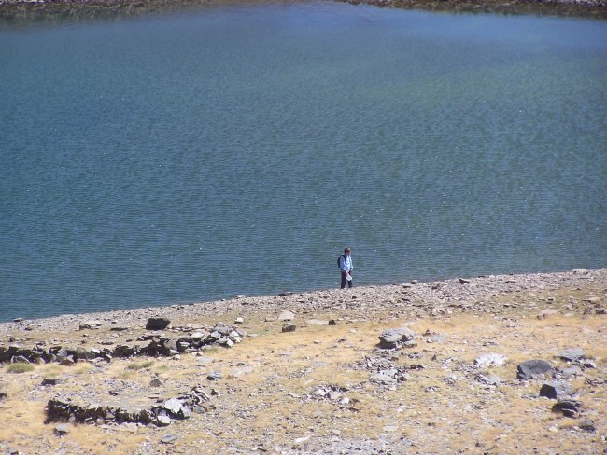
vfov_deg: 6.2
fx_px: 4175
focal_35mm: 238
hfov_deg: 8.3
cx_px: 304
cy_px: 228
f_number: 3.3
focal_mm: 39.5
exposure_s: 1/750
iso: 80
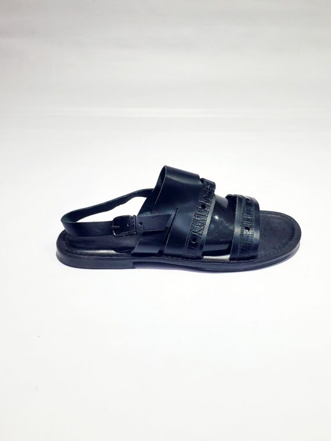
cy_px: 220
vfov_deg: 67.3
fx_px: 331
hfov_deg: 53.1
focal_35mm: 26
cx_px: 166
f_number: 2.4
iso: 100
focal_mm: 4.3
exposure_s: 1/100
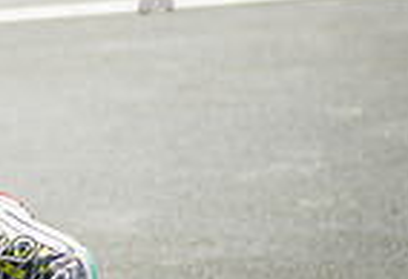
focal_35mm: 626
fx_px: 7148
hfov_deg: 3.2
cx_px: -467
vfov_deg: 2.2
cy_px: -60
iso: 125
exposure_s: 1/1000
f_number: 4
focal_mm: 145
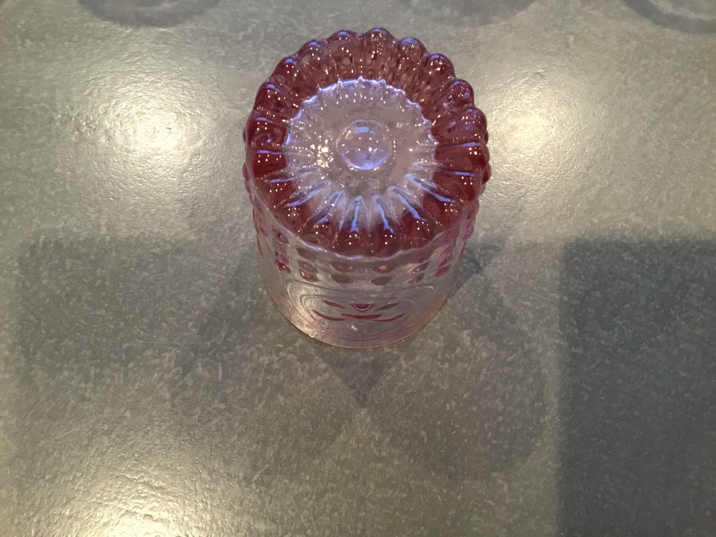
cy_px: 268
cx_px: 358
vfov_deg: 45.4
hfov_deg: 58.4
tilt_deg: -75.9
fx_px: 641
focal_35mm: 31
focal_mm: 3.3
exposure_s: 1/33
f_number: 2.4
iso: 200
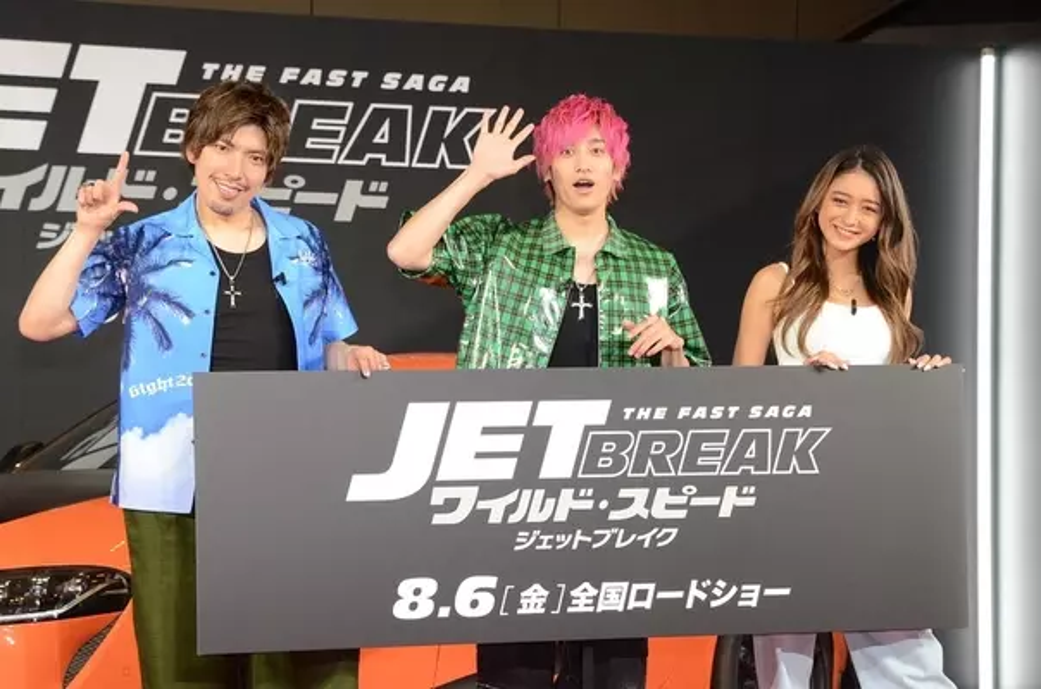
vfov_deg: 10.7
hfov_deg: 16.1
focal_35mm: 128
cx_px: 520
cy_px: 344
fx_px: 3679
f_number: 8
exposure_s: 1/250
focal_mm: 85
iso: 2000
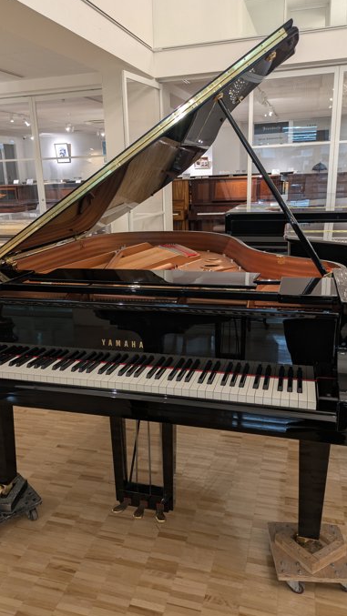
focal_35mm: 29
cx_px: 143
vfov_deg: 66.1
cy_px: 308
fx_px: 474
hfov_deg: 40.1
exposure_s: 1/40
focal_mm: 5.43
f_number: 1.89
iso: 149
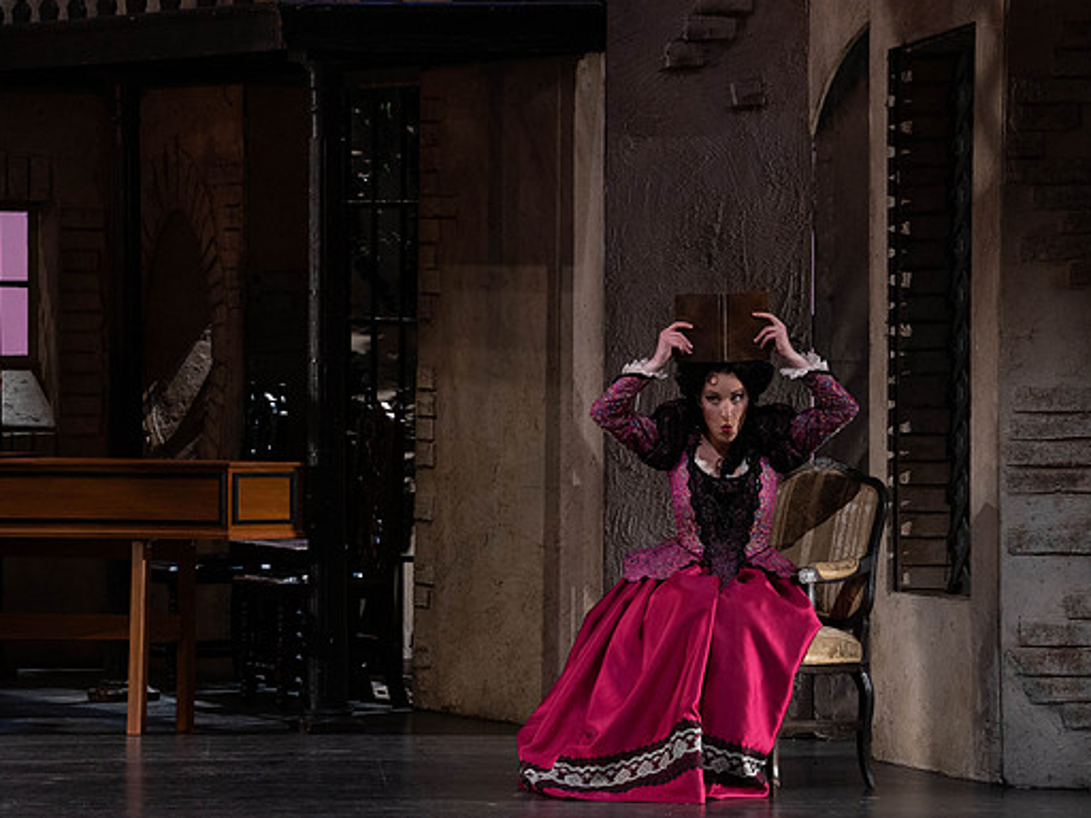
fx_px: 6871
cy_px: 410
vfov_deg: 6.8
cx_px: 526
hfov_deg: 9.1
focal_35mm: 218
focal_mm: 200
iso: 3200
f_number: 8
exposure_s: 1/250
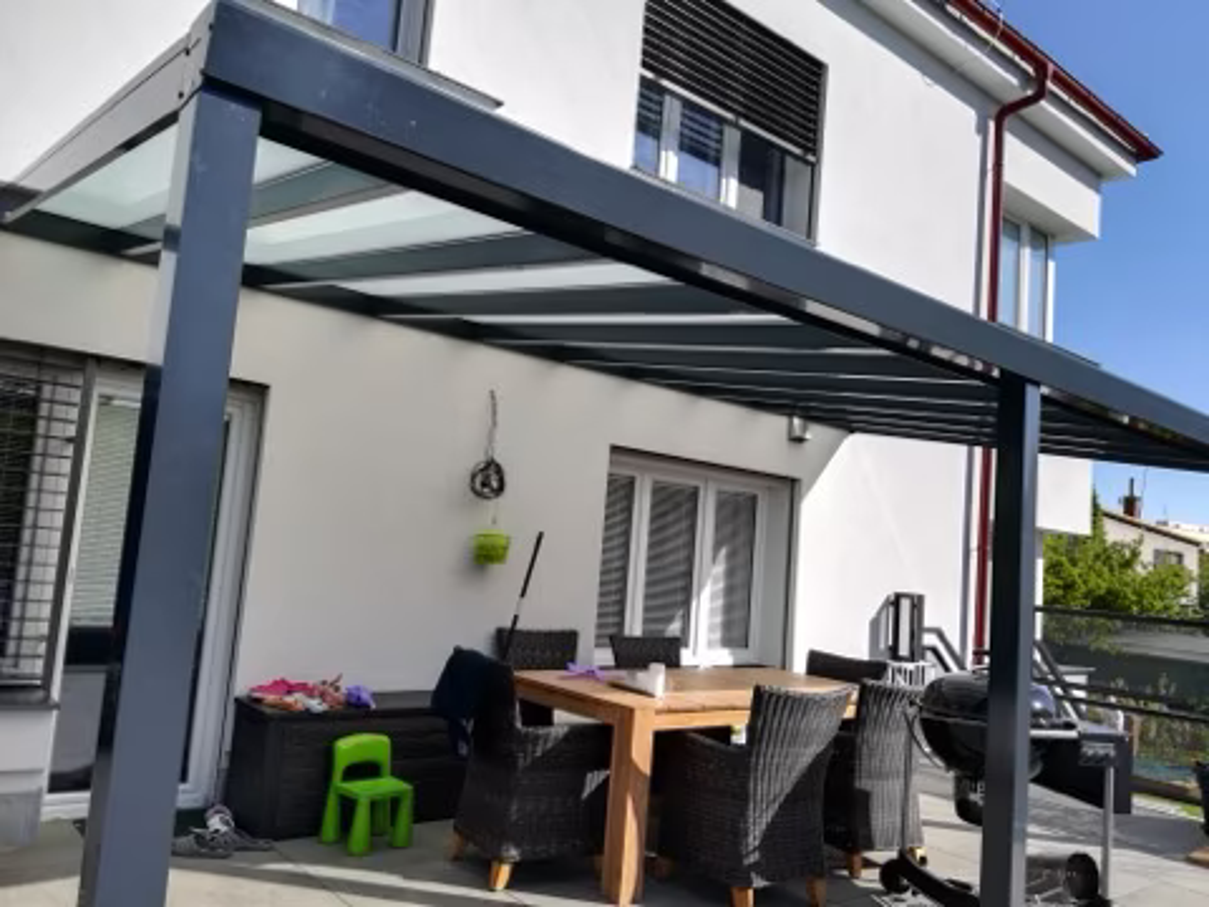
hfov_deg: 67.3
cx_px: 604
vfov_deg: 53.1
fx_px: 908
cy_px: 454
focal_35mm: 26
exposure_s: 1/1062
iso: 50
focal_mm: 3.83
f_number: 2.2
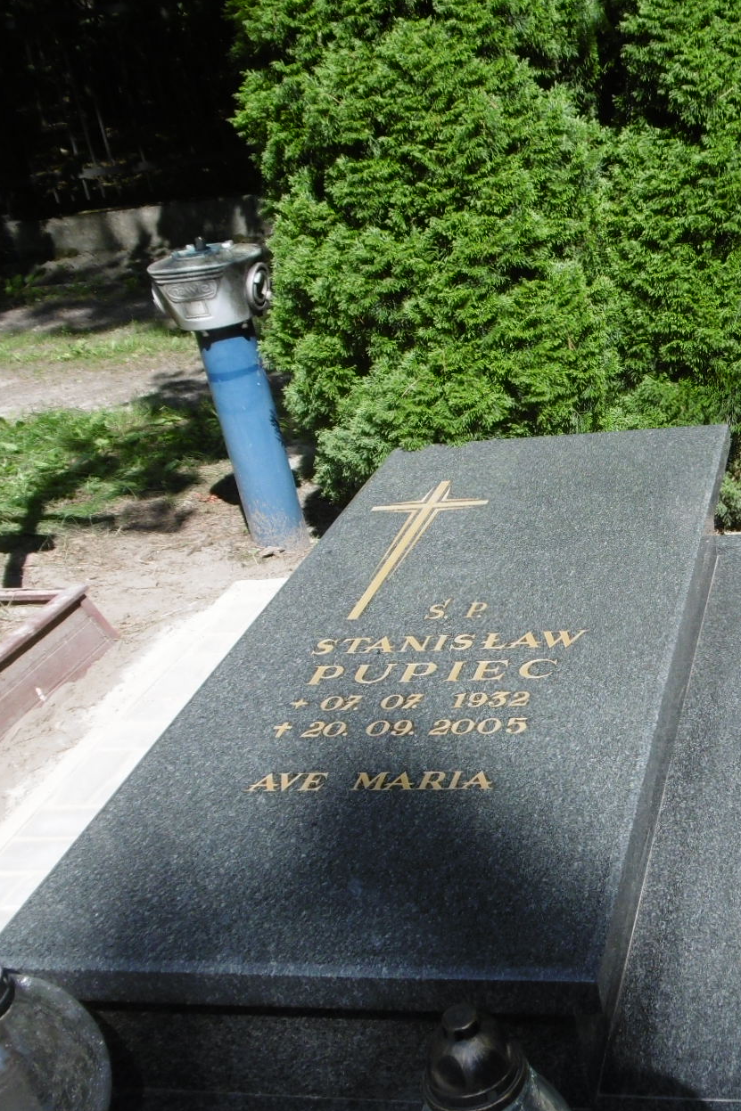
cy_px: 551
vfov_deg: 47.4
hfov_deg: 31.7
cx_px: 605
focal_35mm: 41
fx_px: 1266
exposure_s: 1/640
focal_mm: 4.3
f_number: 3.1
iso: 100
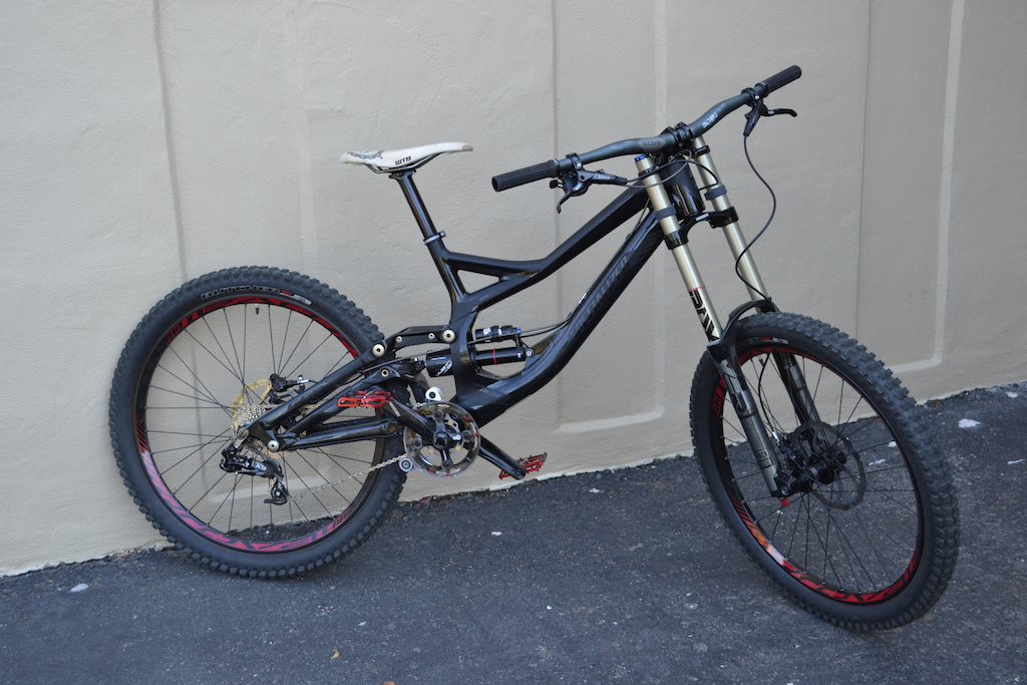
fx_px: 1369
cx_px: 514
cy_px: 342
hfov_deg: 41.1
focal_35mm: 48
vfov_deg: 28.1
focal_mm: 32
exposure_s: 1/125
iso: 400
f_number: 5.6
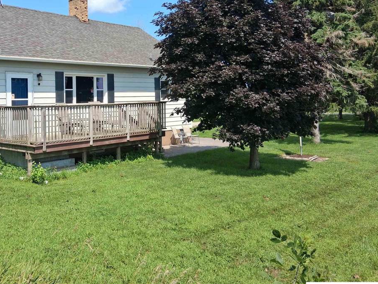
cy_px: 94
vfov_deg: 38.3
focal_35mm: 37
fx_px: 404
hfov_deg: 48.9
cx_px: 113
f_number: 1.8
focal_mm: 3.98
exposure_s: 1/444
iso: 25
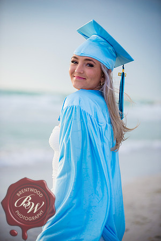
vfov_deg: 20.0
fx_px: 684
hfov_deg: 13.4
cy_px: 120
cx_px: 80
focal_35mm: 102
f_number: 2.8
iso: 100
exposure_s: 1/2500
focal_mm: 102
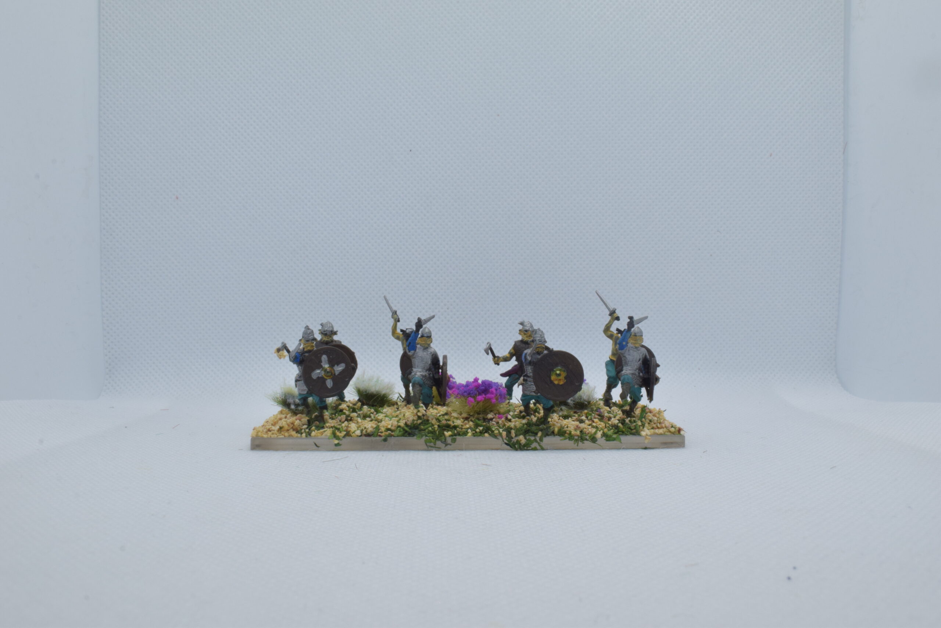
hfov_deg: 55.1
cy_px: 314
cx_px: 470
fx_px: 902
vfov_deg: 38.4
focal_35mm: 34
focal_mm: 23
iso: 800
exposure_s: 1/60
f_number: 22
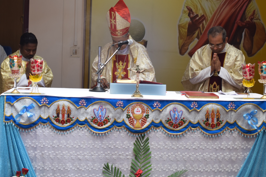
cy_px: 32
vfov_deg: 16.1
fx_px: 621
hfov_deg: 24.2
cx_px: 114
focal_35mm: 84
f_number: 4.5
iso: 400
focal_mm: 34
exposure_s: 1/80
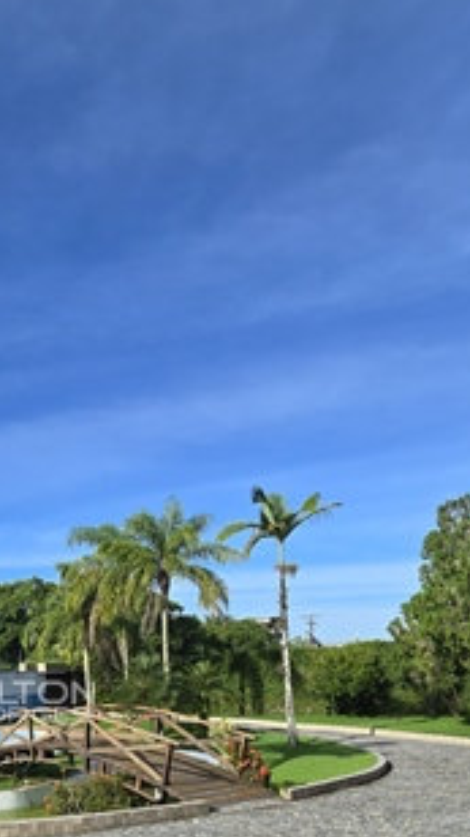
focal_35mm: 23
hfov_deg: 42.6
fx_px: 510
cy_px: 671
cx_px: -1
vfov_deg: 70.8
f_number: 2.2
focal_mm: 2.2
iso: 50
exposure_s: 1/1941
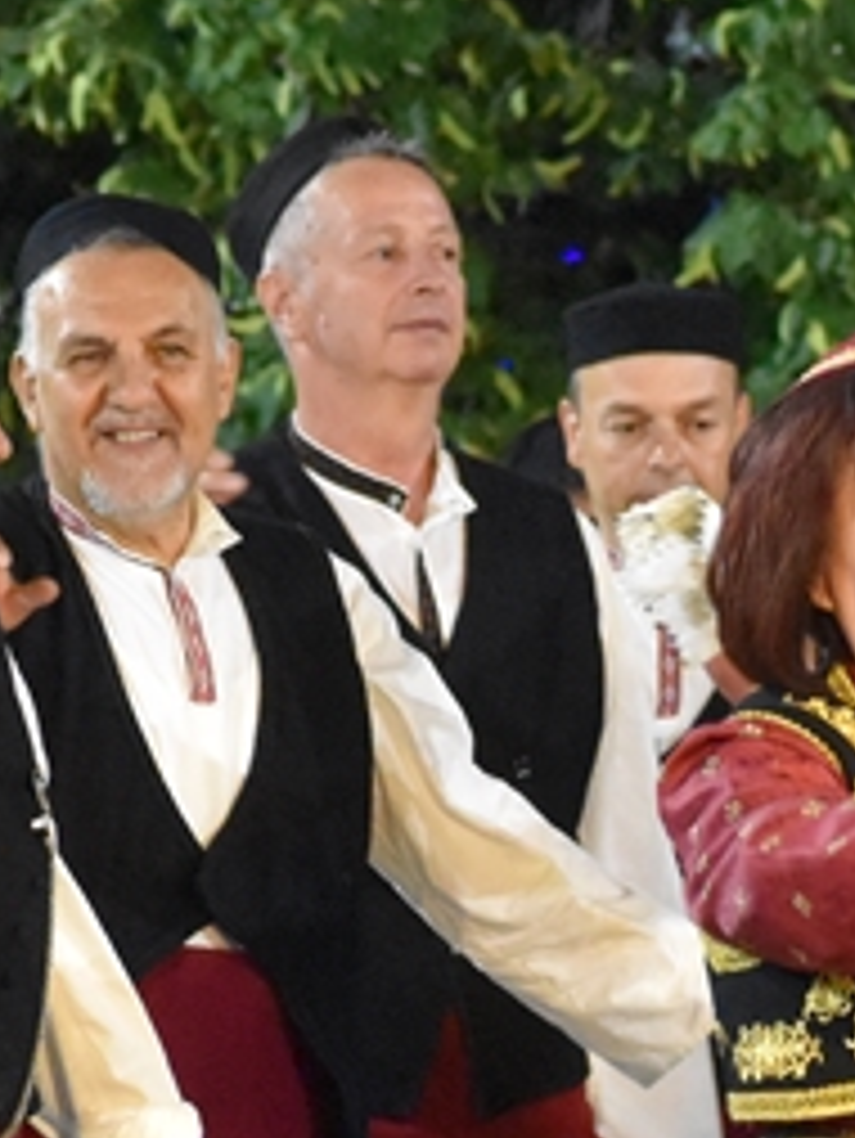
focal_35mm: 788
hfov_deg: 1.9
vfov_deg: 2.5
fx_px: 25927
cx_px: 540
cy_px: 1212
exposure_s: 1/125
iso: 6400
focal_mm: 135
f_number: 4.8
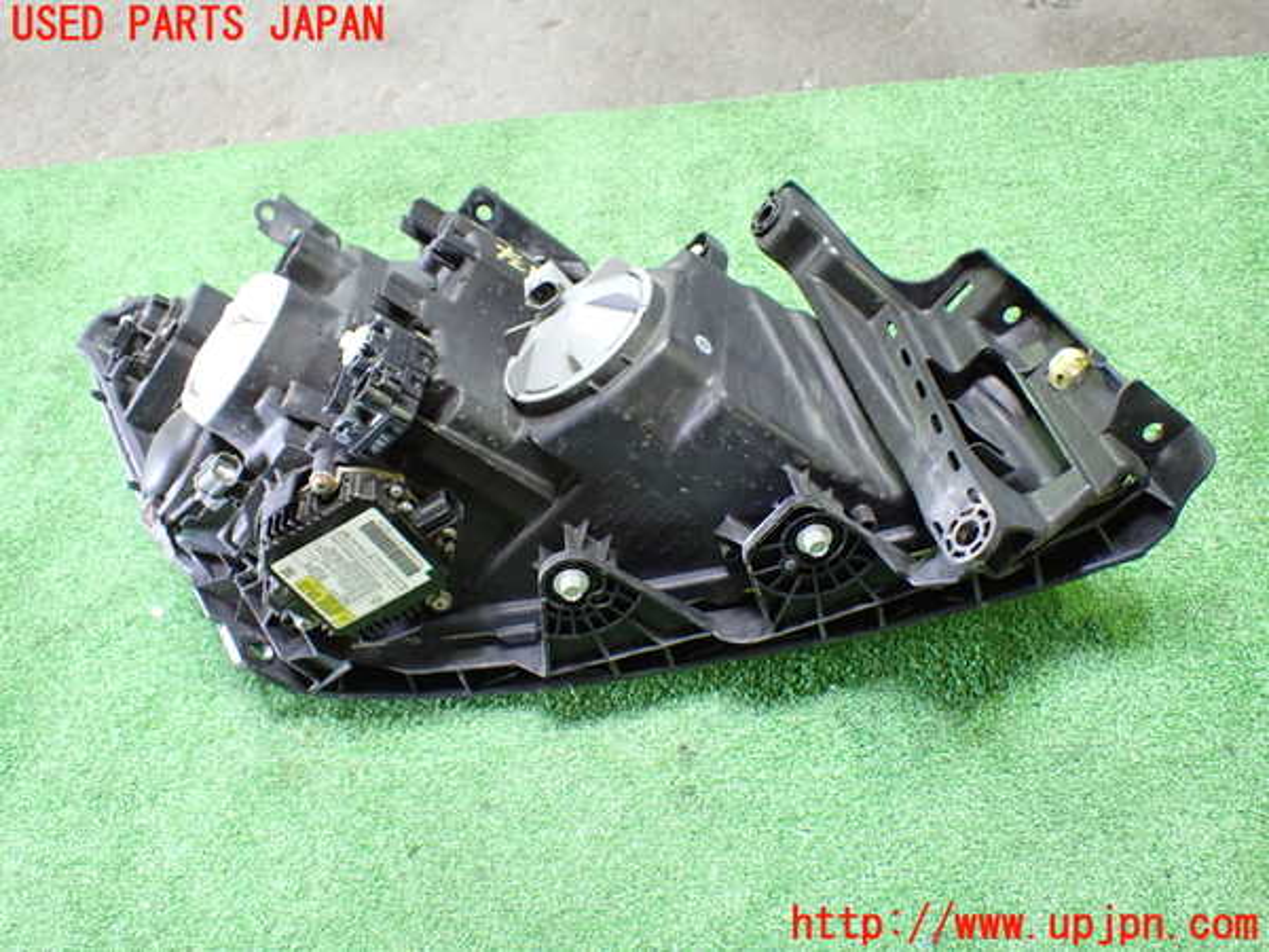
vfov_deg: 46.8
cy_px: 476
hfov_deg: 60.0
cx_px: 634
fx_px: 1100
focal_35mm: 30
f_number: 2.3
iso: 800
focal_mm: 5.4
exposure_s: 1/50
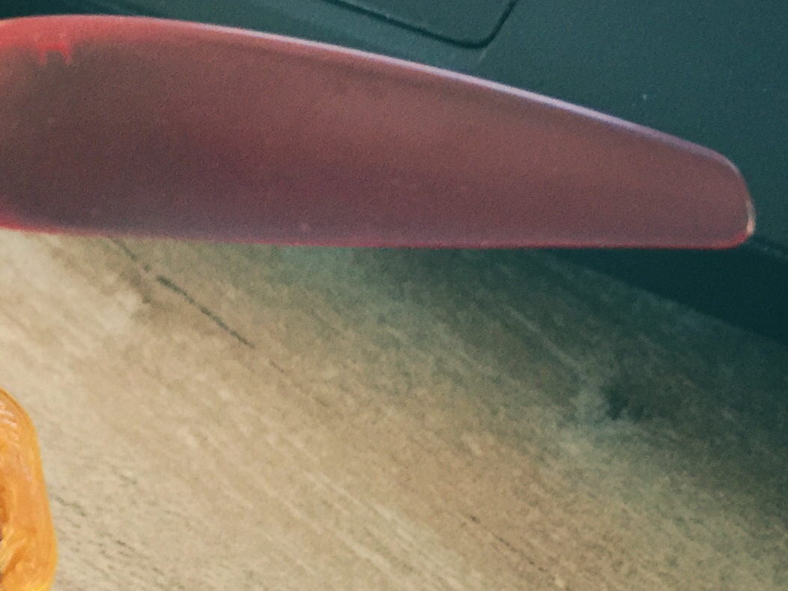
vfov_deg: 16.4
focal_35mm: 90
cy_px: 396
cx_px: -157
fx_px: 2049
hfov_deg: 20.4
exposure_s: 1/8
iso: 160
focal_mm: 4.15
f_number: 2.2
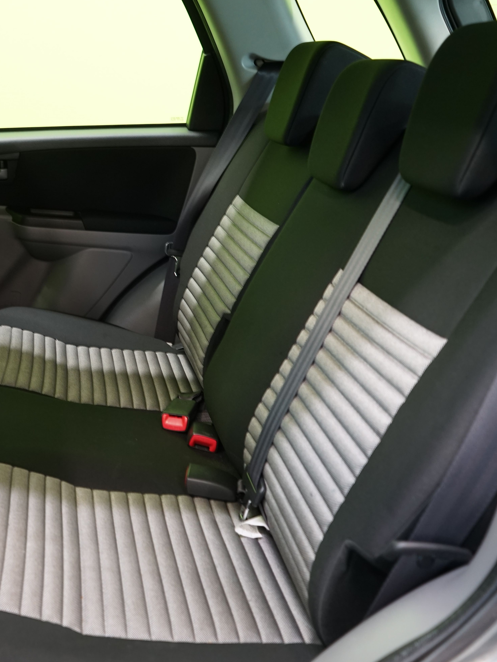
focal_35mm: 41
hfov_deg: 34.0
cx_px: 94
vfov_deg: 45.8
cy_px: 329
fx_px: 785
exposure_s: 1/10
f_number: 4.5
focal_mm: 28
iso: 800
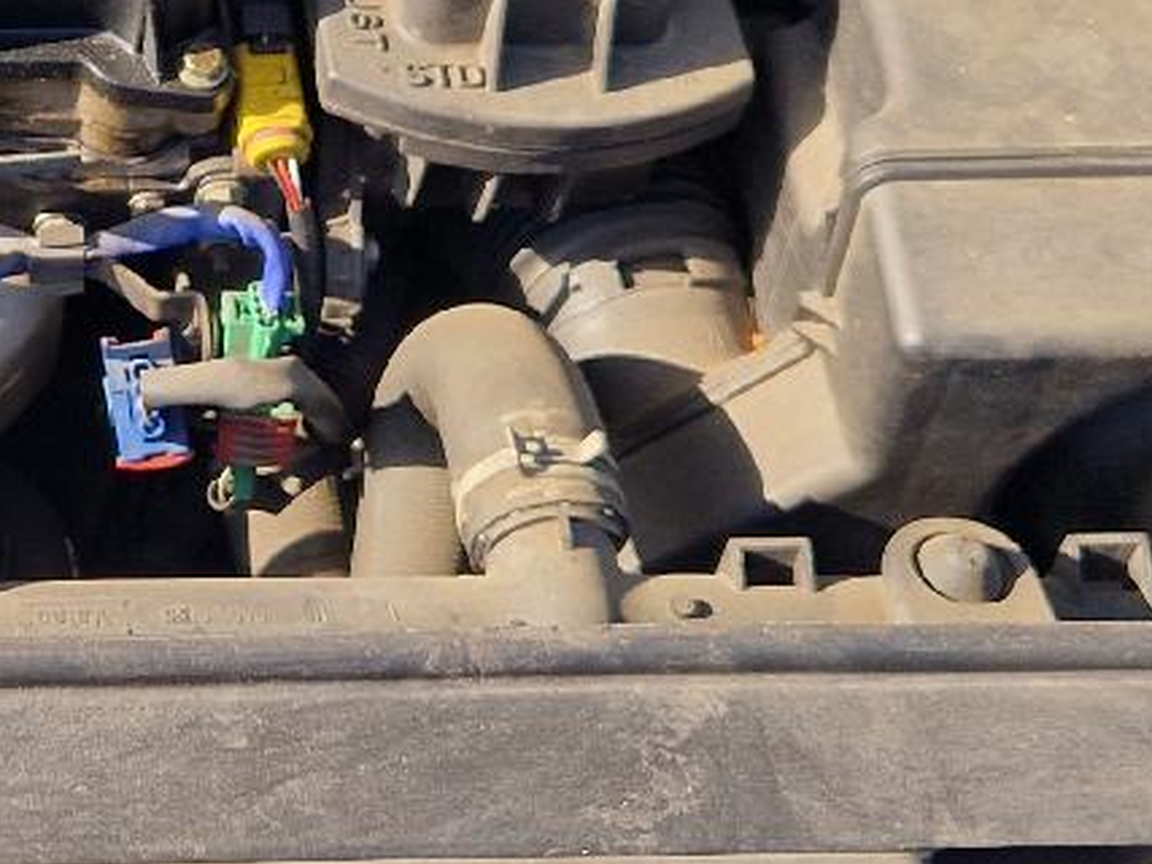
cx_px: -121
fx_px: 3227
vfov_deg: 14.8
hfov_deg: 19.4
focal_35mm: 97
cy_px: -127
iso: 50
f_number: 1.8
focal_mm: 5.4
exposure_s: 1/476
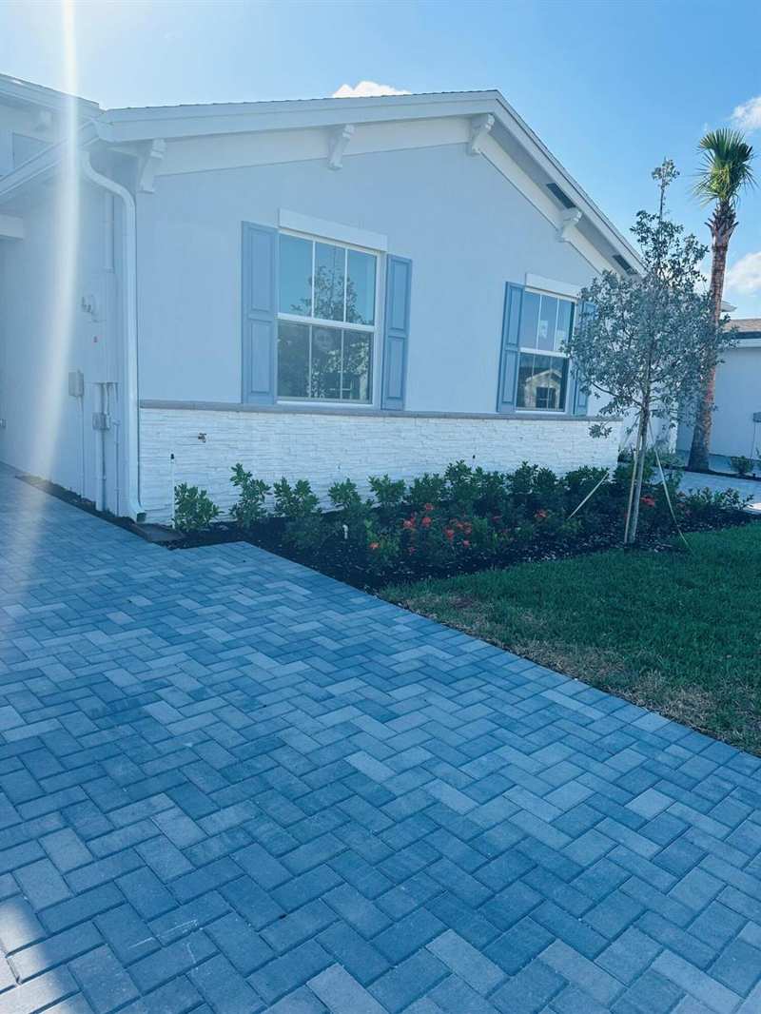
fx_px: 703
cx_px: 380
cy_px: 507
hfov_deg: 56.8
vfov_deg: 71.6
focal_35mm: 24
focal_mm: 6.86
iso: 80
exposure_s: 1/3155
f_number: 1.78
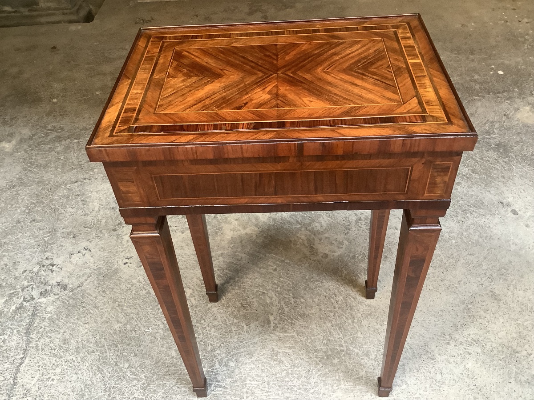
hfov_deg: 58.4
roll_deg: +4.8
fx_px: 478
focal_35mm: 31
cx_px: 267
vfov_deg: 45.4
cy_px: 200
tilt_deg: -44.2
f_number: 2.4
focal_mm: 3.3
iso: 200
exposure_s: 1/50
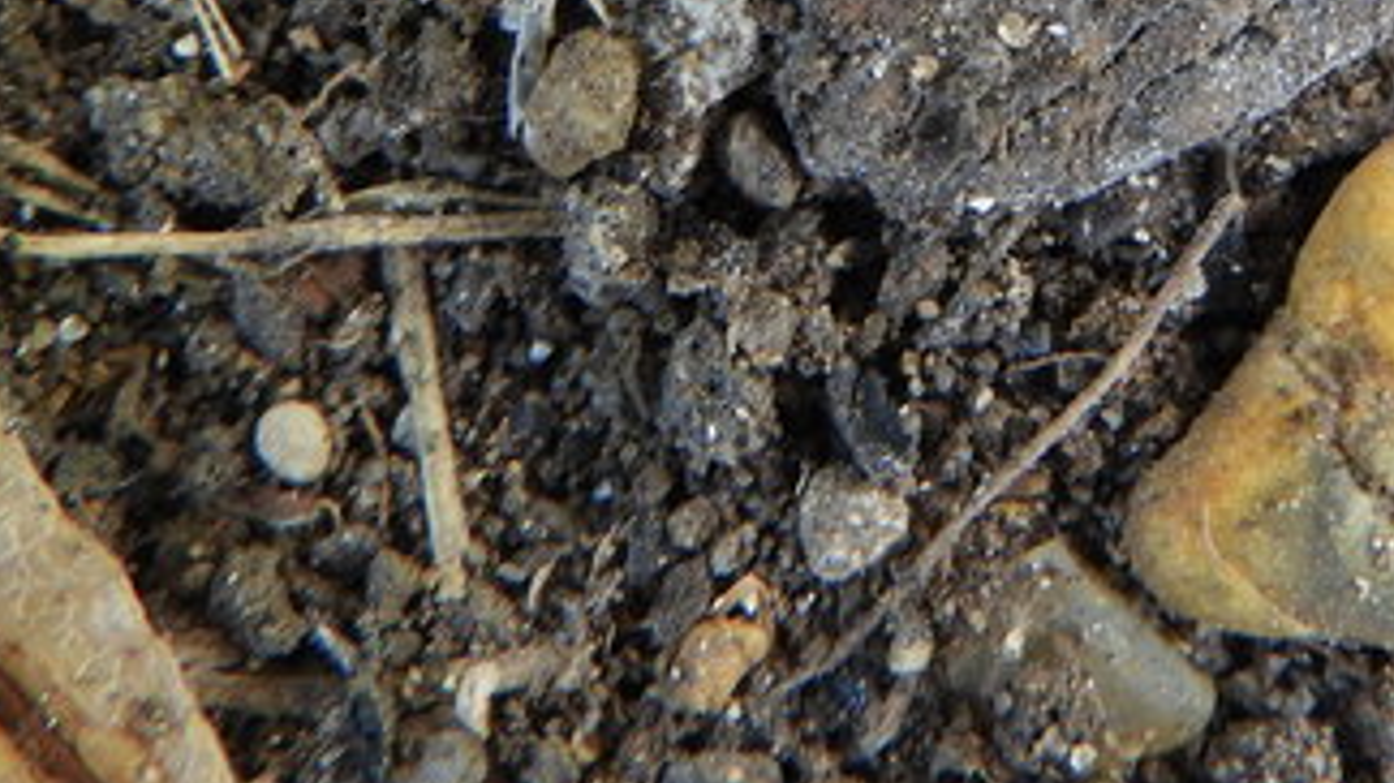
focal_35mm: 86
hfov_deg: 24.5
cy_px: -374
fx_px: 3178
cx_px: 1048
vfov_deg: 13.3
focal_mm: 5.4
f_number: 3.5
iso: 140
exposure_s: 1/30
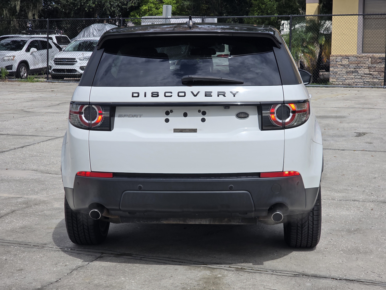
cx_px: 193
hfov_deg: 28.2
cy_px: 145
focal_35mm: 69
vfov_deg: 21.3
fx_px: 769
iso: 50
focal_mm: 7.9
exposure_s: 1/3075
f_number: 2.4
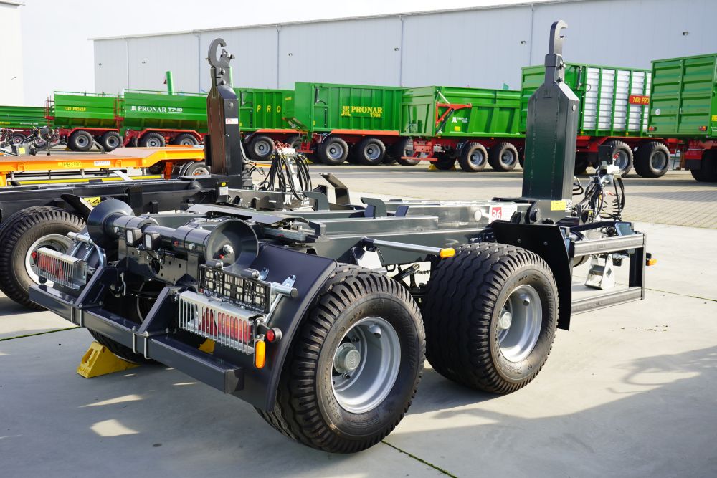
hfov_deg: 53.1
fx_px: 717
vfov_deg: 36.9
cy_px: 239
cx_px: 358
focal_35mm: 36
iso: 100
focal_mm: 36
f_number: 6.3
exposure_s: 1/100
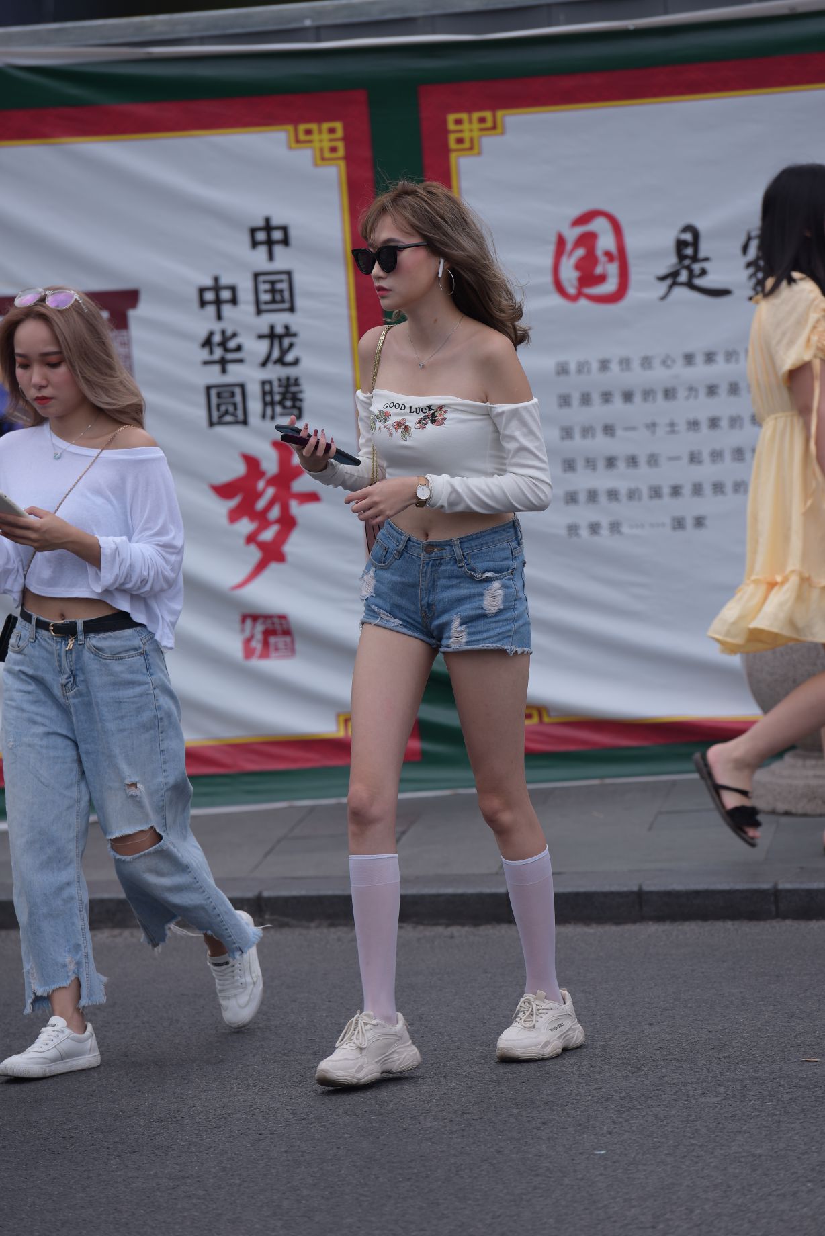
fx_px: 6354
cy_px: 618
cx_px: 412
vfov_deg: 11.1
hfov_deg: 7.4
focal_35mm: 185
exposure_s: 1/800
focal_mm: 185
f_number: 4
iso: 160
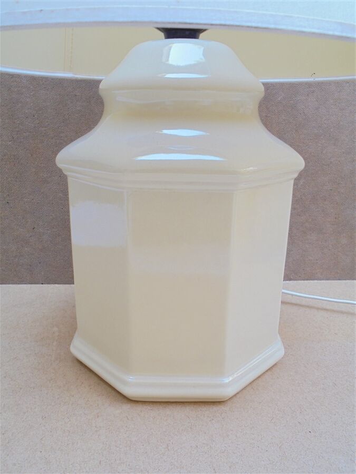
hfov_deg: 48.2
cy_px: 237
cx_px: 178
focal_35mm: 29
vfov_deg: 61.7
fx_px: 398
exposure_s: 1/30
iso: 100
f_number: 3.7
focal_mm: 5.3
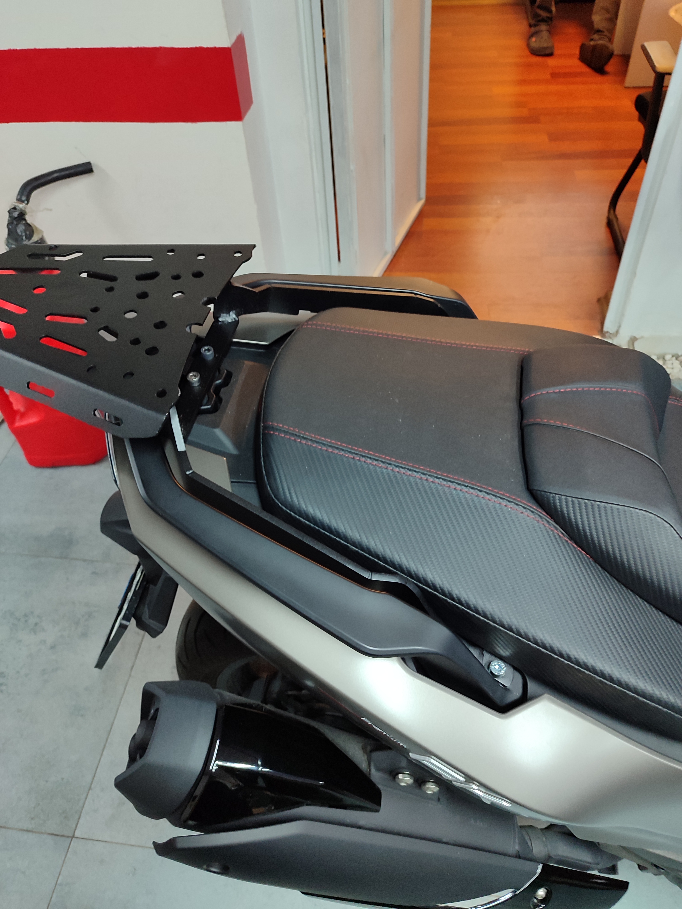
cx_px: 341
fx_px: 657
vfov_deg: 69.4
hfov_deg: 54.9
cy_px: 454
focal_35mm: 25
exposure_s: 1/33
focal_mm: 5.95
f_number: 1.89
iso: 311
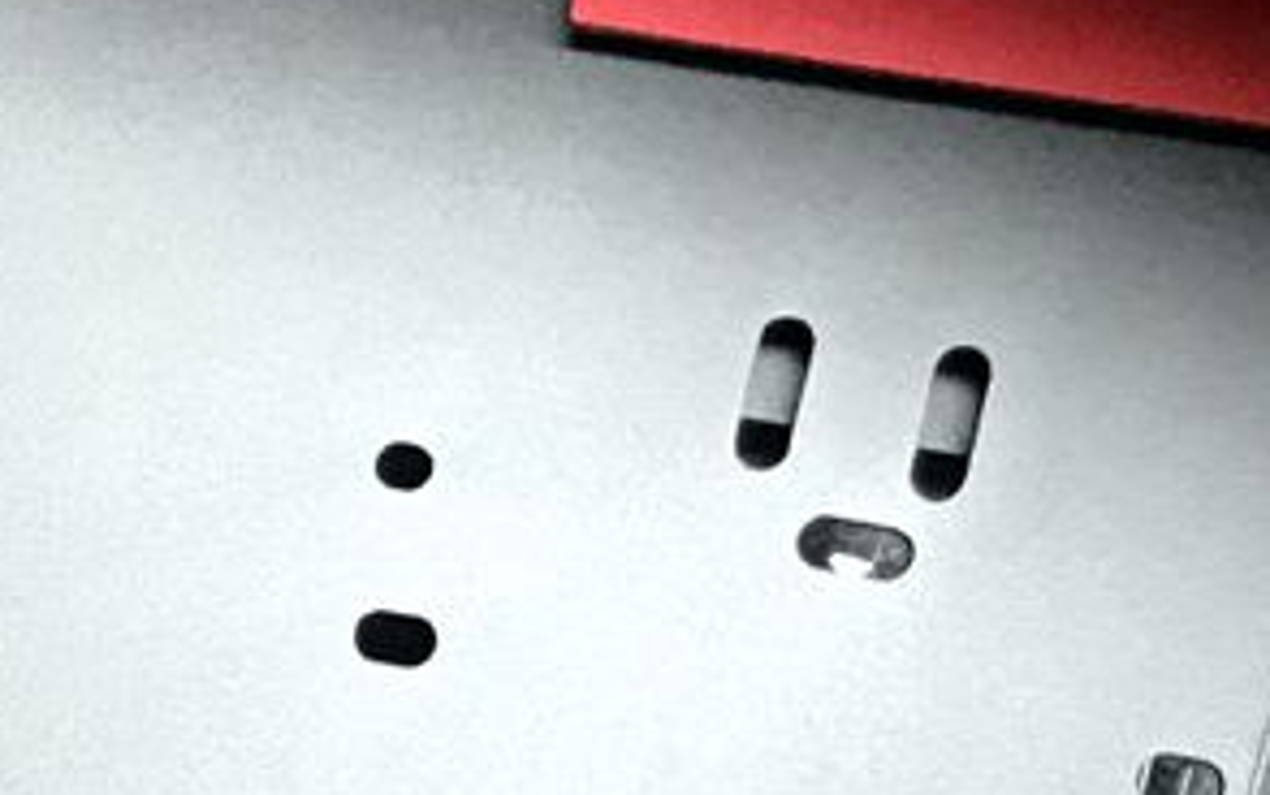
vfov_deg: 10.3
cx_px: -721
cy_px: 1400
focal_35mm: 121
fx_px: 4190
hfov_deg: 15.7
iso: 32
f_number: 1.8
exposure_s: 1/30
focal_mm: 3.99
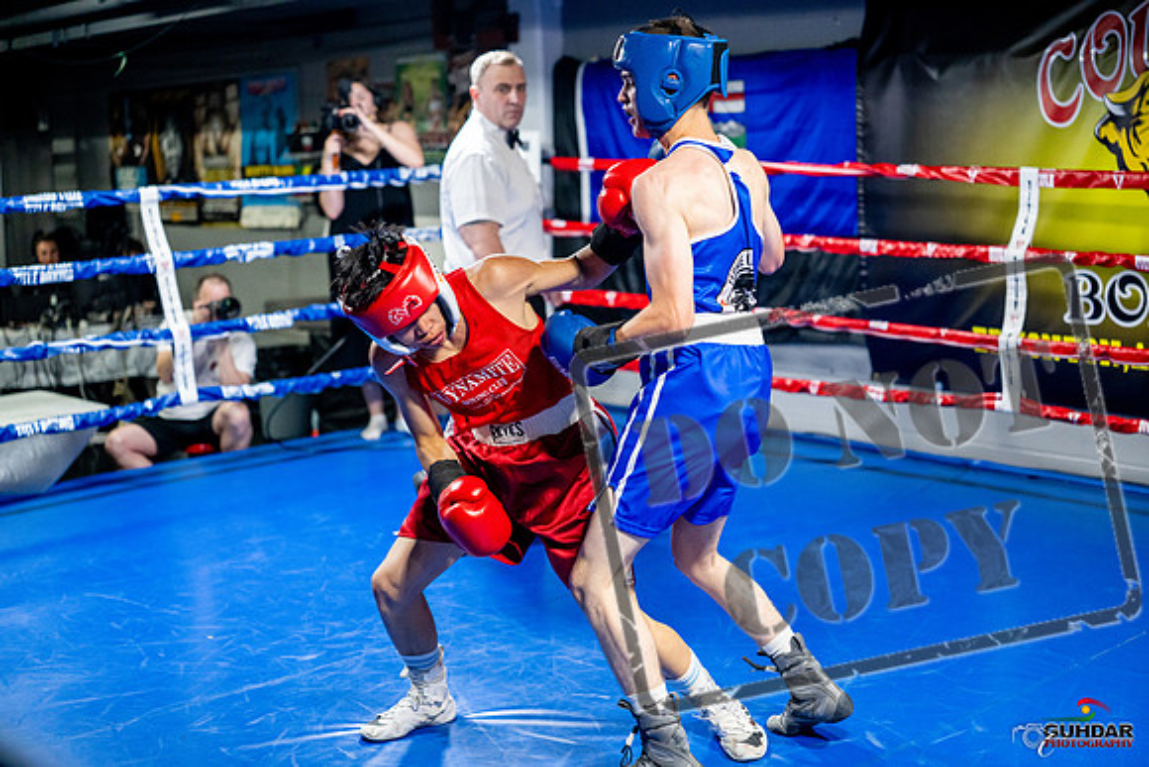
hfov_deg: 39.6
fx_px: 1596
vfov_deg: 27.0
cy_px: 384
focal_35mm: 50
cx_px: 574
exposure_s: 1/800
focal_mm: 50
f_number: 2
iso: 4000
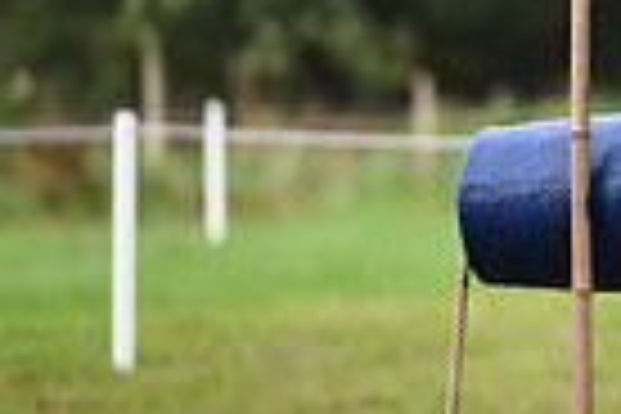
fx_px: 22440
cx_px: 1161
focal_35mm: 1301
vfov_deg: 1.1
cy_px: -81
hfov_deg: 1.6
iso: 1000
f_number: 4.5
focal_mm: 310
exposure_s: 1/1000
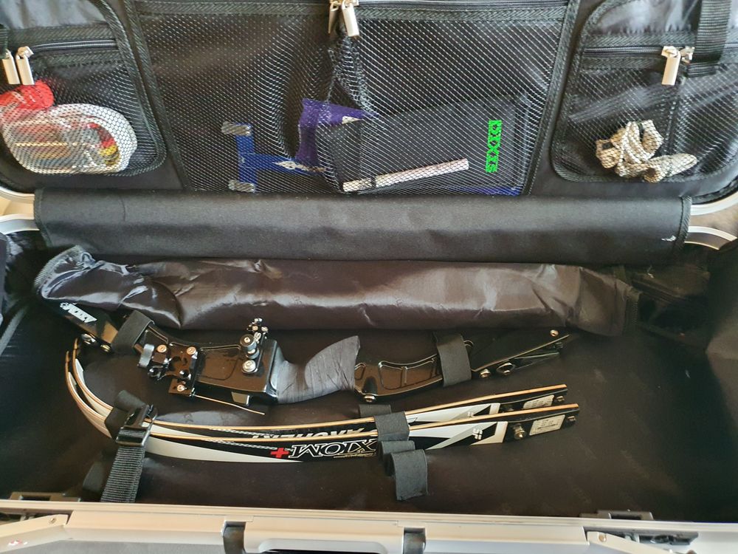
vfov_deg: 53.1
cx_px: 369
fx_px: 554
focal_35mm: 26
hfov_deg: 67.3
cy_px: 277
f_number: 1.5
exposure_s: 1/50
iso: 500
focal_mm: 4.32
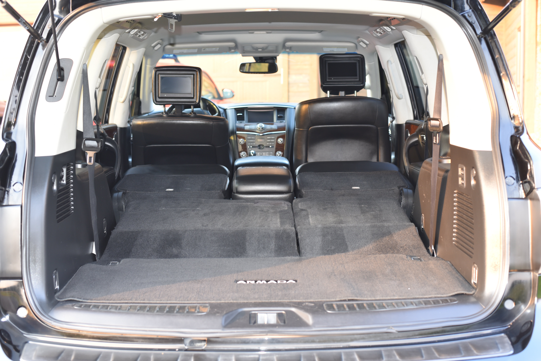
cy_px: 180
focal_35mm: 50
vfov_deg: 27.0
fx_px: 752
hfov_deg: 39.6
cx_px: 270
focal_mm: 50
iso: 800
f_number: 4.5
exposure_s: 1/80
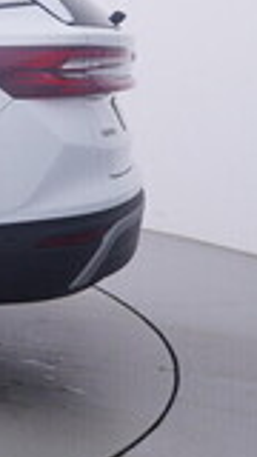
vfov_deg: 25.8
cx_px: -433
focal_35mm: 81
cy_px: 87
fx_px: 979
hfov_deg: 11.3
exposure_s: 1/80
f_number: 5
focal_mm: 15
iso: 200
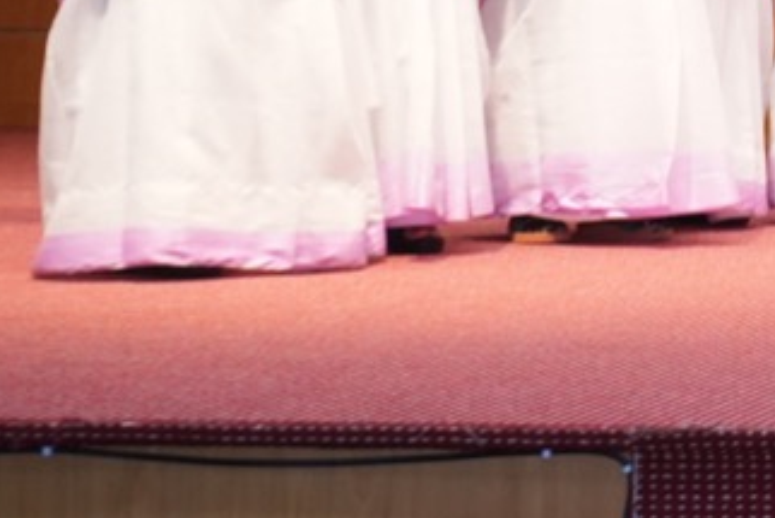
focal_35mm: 144
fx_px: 3101
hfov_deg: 12.0
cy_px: -171
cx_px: 1759
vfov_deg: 9.4
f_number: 6.3
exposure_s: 1/125
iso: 1250
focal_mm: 29
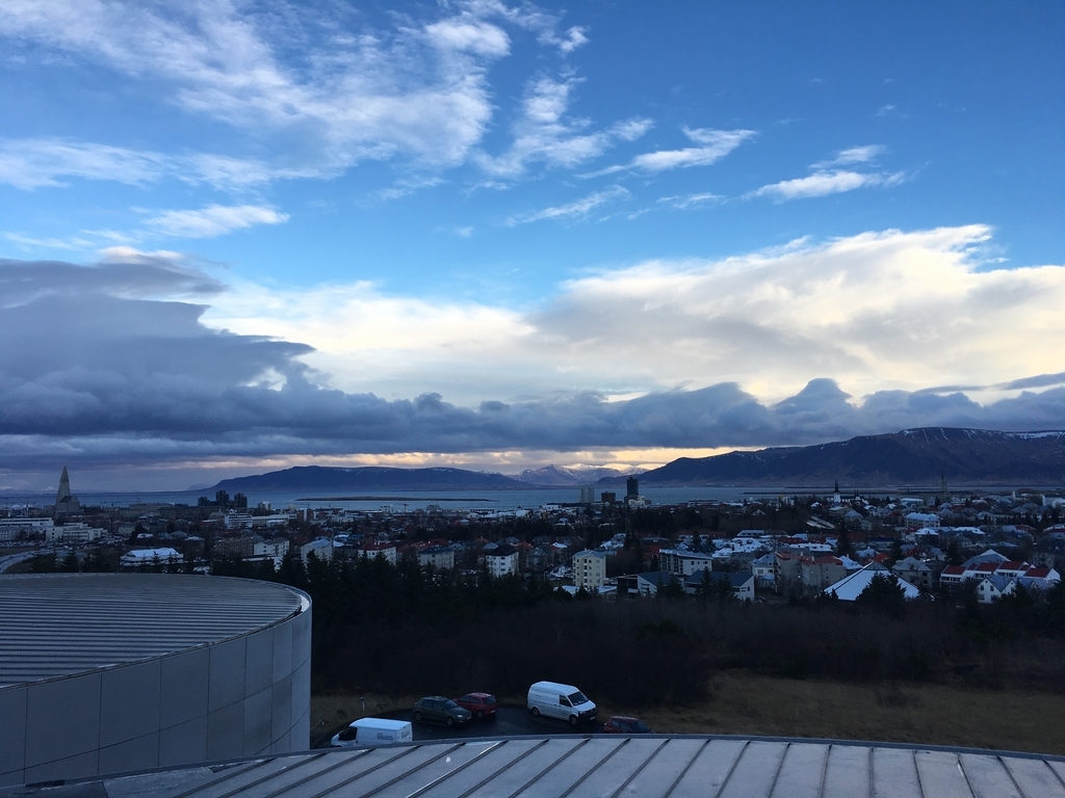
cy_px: 399
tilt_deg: +4.7
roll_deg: +1.2
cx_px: 532
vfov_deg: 48.2
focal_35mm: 29
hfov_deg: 61.7
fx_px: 892
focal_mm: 4.15
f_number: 2.2
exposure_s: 1/394
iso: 25
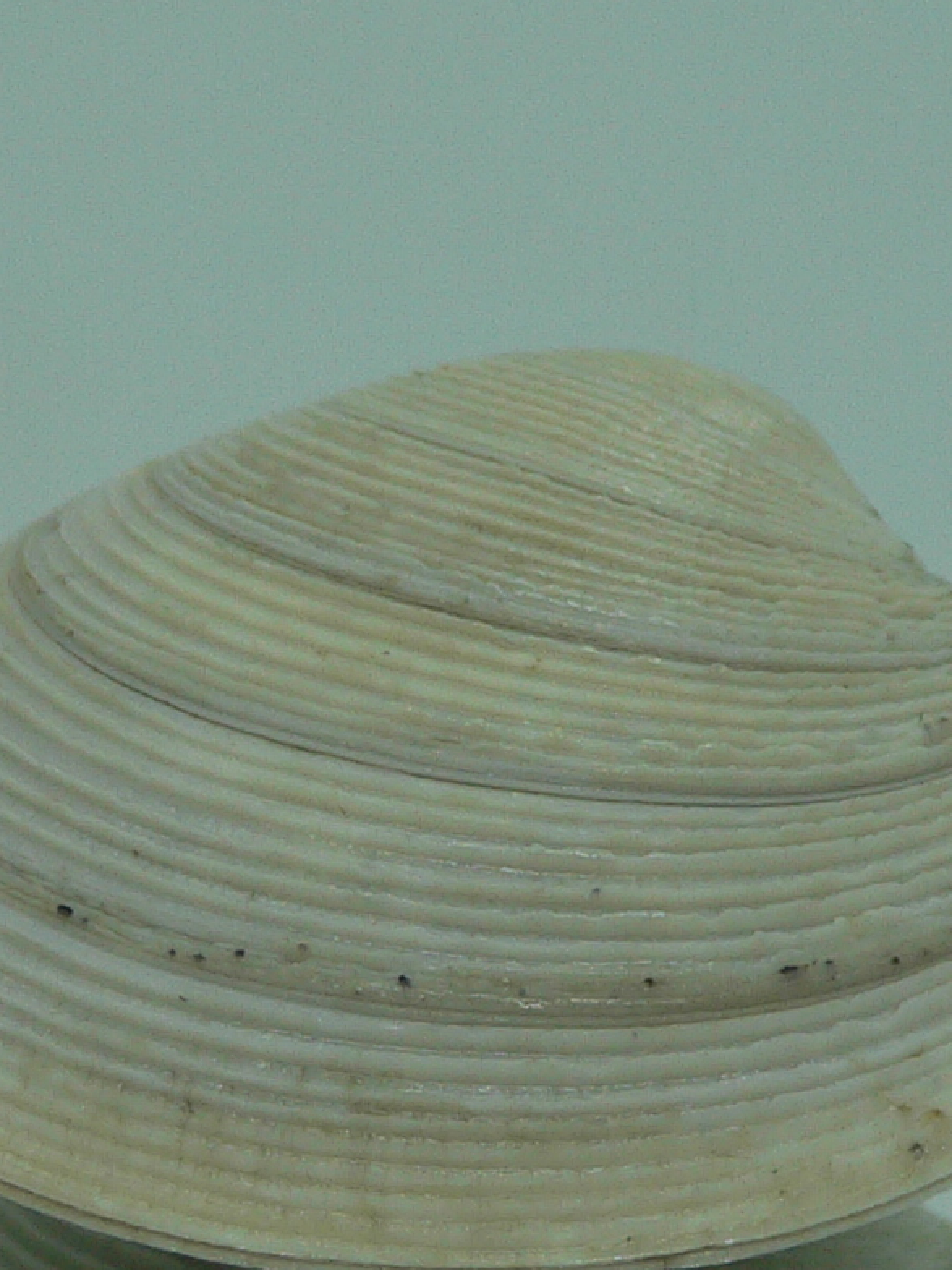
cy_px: 1032
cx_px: 486
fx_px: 3300
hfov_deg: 16.4
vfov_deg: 21.5
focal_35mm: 90
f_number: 2.8
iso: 80
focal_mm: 4.6
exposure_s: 1/60
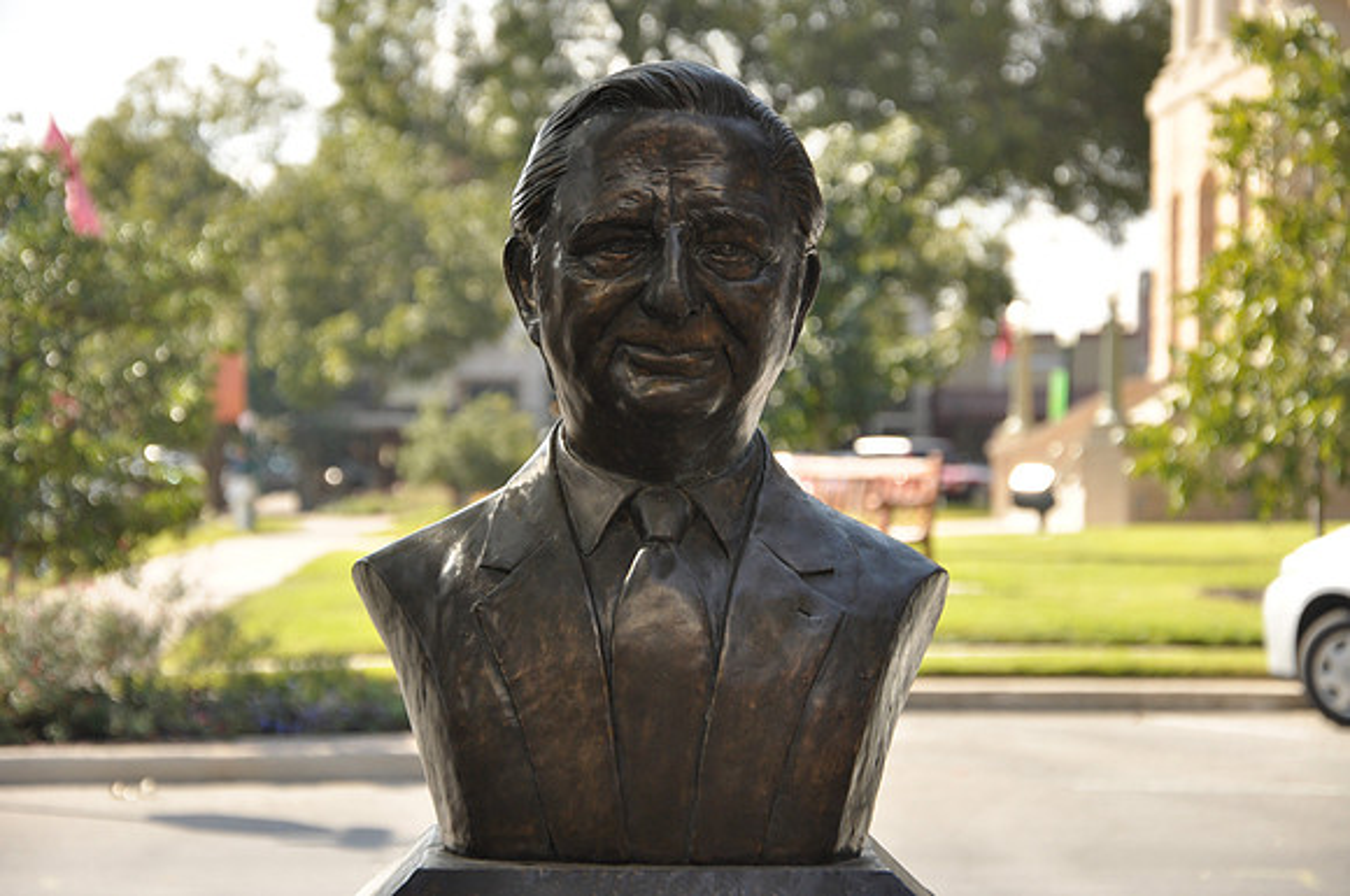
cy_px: 448
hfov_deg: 17.1
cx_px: 675
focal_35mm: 120
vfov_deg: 11.4
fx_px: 4494
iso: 400
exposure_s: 1/160
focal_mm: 80
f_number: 5.3
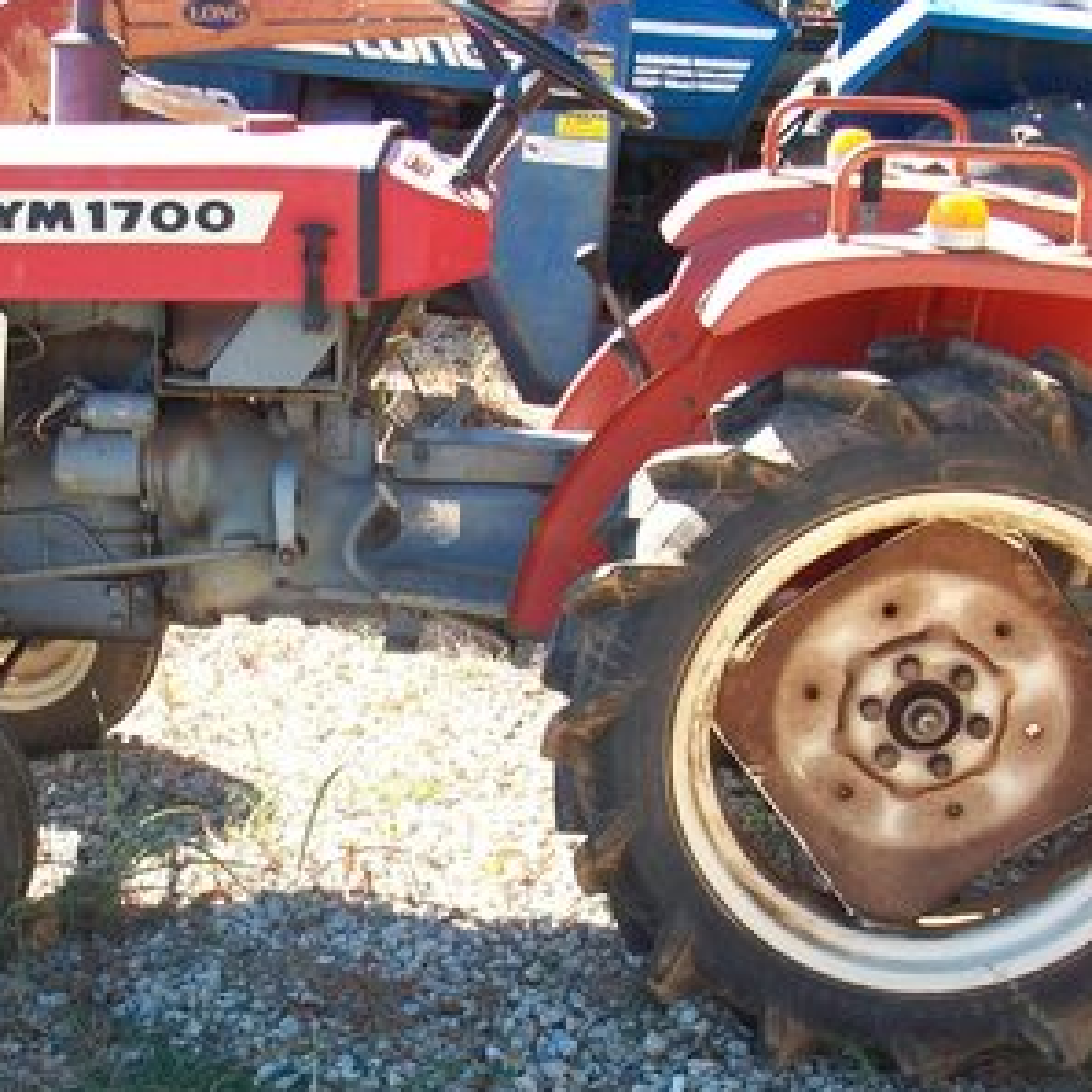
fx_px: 1963
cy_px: 563
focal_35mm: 55
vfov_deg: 31.1
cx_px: 401
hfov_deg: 30.9
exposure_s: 1/250
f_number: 2.8
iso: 80
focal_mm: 5.7
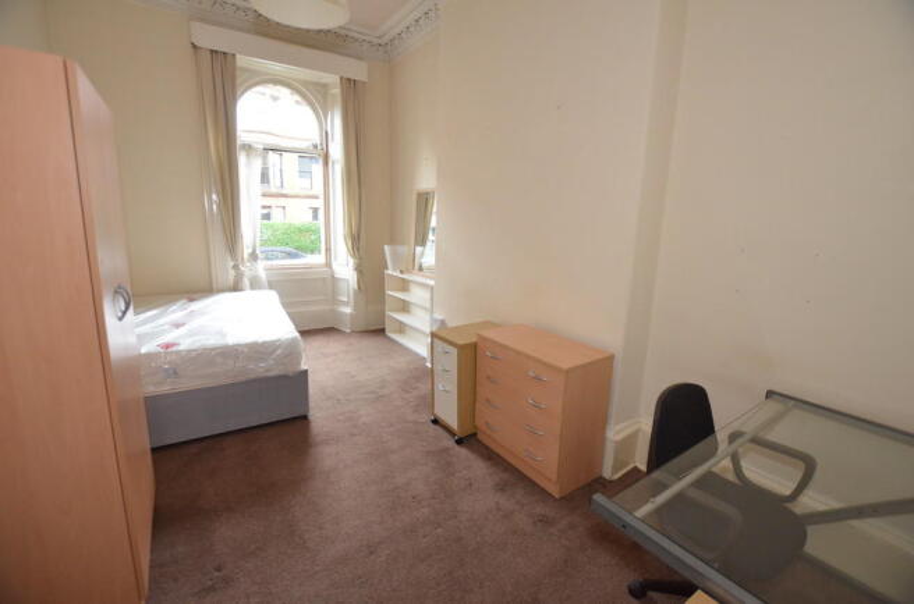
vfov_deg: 77.0
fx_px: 380
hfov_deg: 100.5
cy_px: 302
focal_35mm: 15
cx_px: 457
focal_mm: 10
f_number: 4
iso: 1600
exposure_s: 1/60
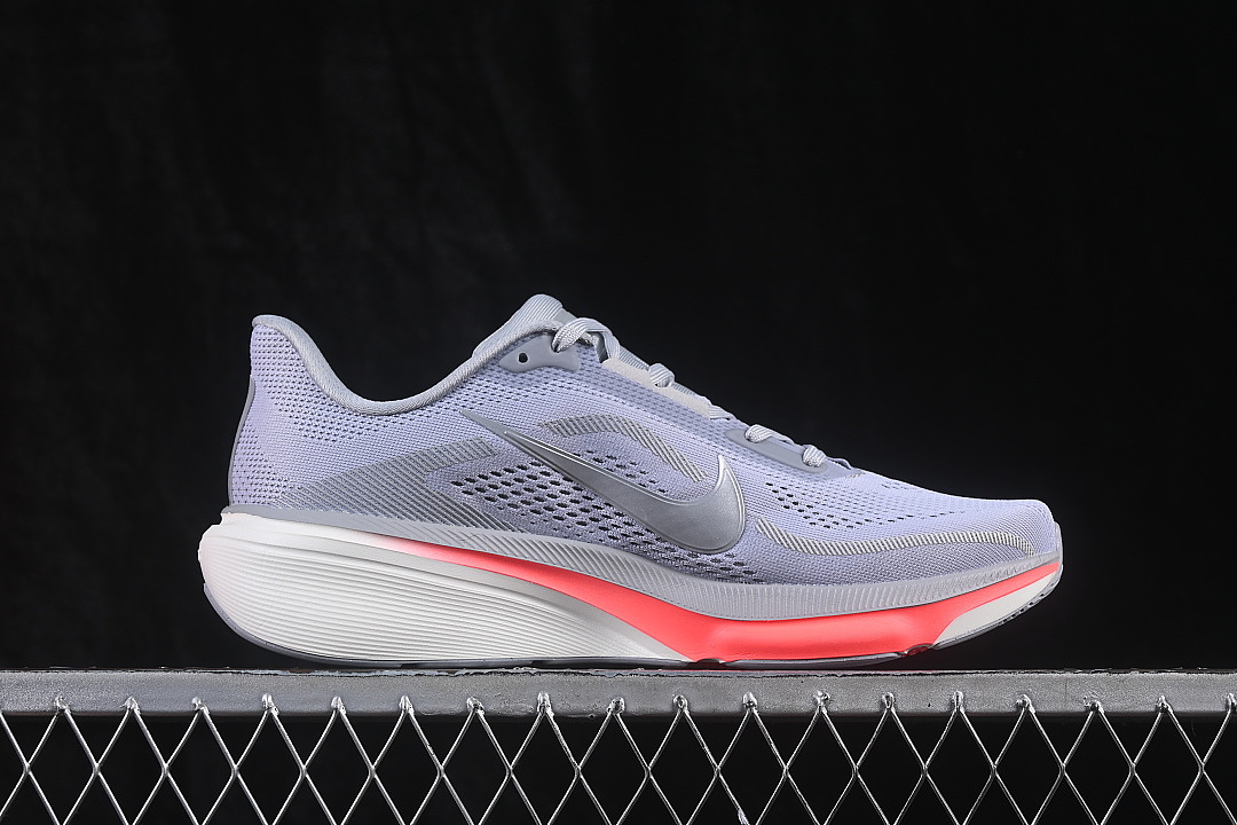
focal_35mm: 75
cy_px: 412
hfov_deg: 27.0
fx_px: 2577
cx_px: 618
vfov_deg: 18.2
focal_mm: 50
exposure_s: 1/80
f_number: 8
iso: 160
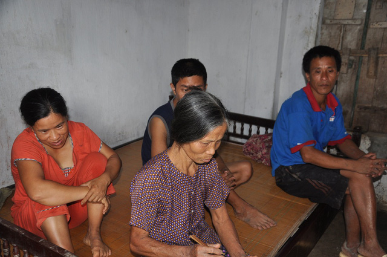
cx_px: 194
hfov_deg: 53.2
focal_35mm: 36
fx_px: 387
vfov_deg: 36.8
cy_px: 128
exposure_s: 1/60
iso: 400
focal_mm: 24
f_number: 3.8
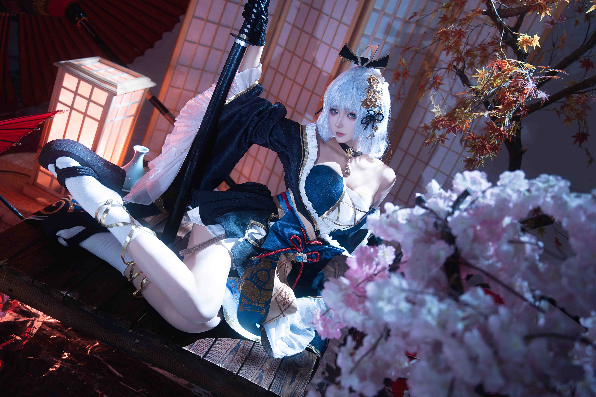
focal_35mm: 39
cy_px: 198
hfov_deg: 49.6
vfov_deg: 34.2
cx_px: 298
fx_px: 646
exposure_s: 1/160
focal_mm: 39
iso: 100
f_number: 2.8
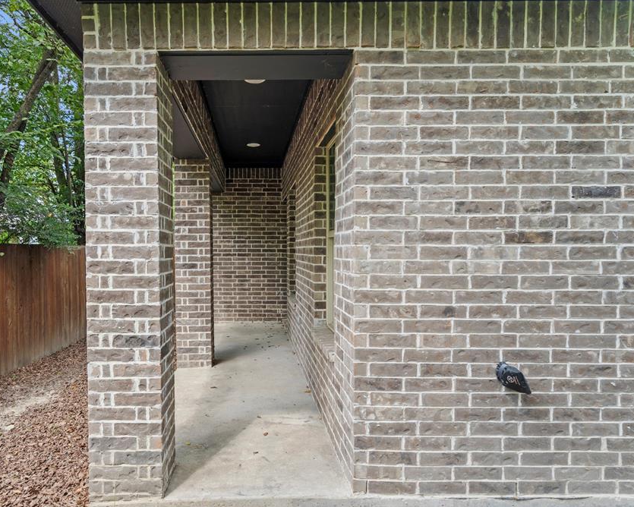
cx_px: 251
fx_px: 432
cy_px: 257
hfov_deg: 71.8
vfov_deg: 60.9
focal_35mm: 23
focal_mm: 20
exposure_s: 1/2
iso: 100
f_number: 11
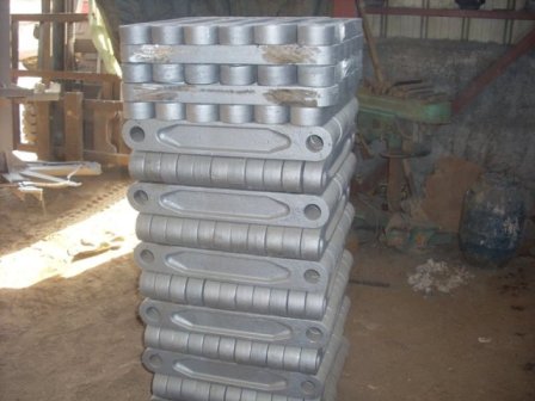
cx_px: 268
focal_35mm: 38
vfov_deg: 37.7
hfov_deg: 49.0
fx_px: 587
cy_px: 200
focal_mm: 6.3
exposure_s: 1/45
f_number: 3
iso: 100
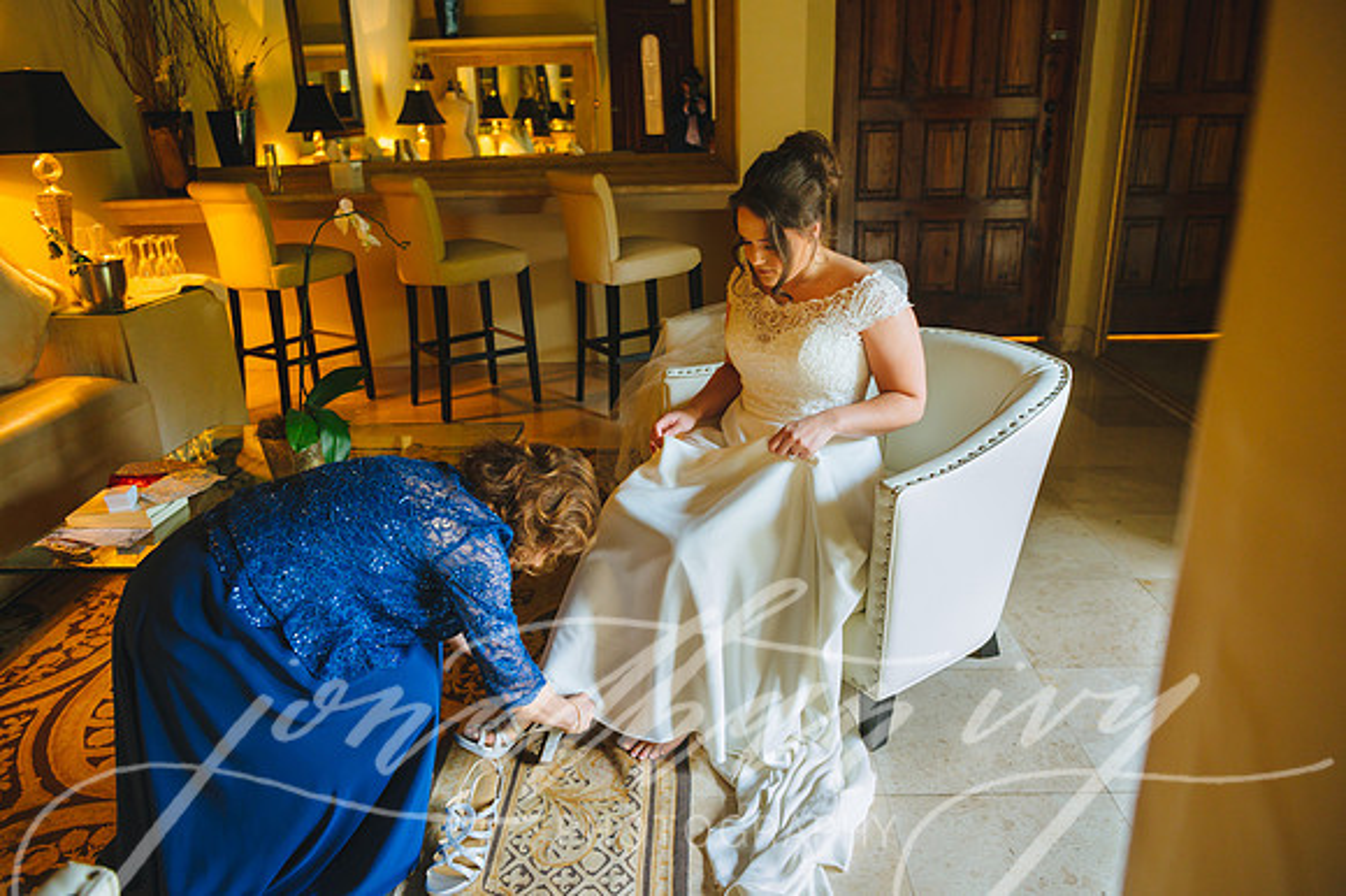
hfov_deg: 69.4
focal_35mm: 26
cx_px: 673
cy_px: 448
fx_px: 972
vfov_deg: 49.5
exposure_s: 1/80
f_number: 2.8
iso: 2500
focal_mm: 26
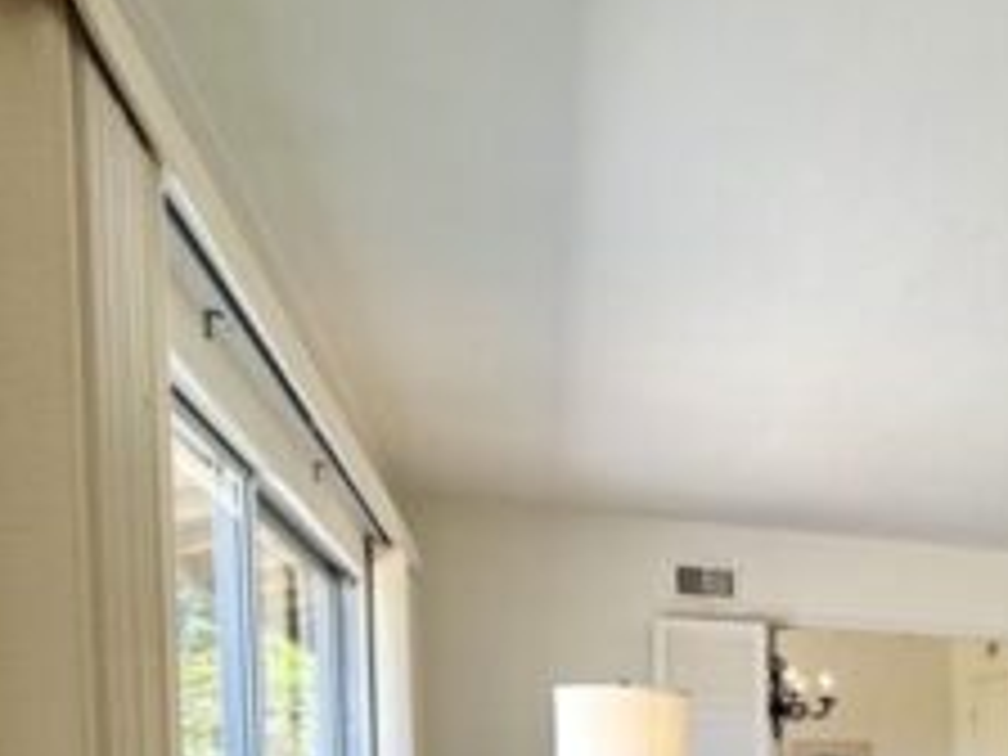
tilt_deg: -1.1
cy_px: 810
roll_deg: +0.7
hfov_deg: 34.3
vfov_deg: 32.2
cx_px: 1292
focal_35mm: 40
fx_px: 1165
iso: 50
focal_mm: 2.22
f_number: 2.2
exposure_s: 1/120
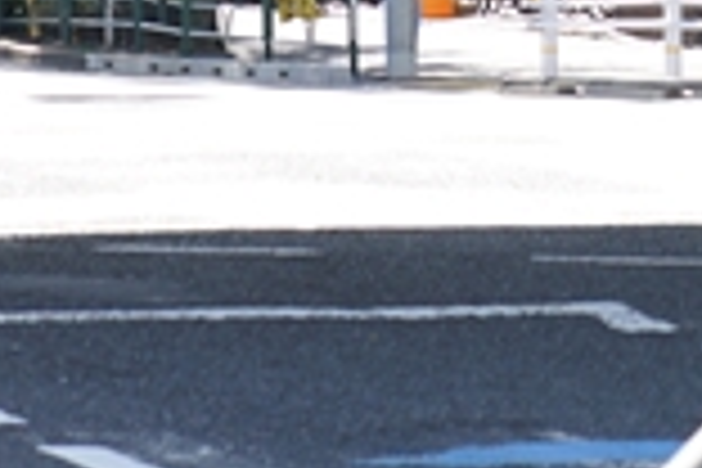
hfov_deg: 4.9
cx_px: 747
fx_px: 8209
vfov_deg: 3.2
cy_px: -716
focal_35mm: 421
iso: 100
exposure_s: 1/160
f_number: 5.6
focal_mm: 55
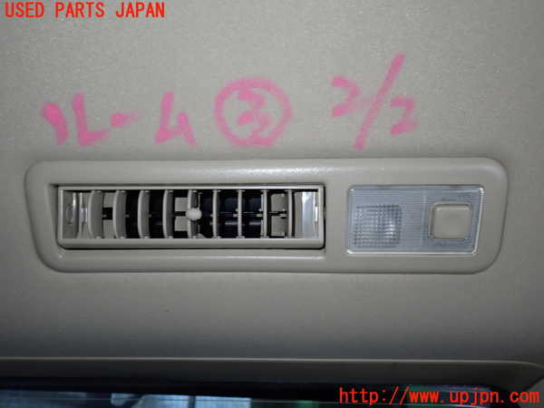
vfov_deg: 46.8
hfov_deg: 60.0
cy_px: 204
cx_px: 272
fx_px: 471
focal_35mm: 30
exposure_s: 1/30
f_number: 2.3
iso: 250
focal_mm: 5.4
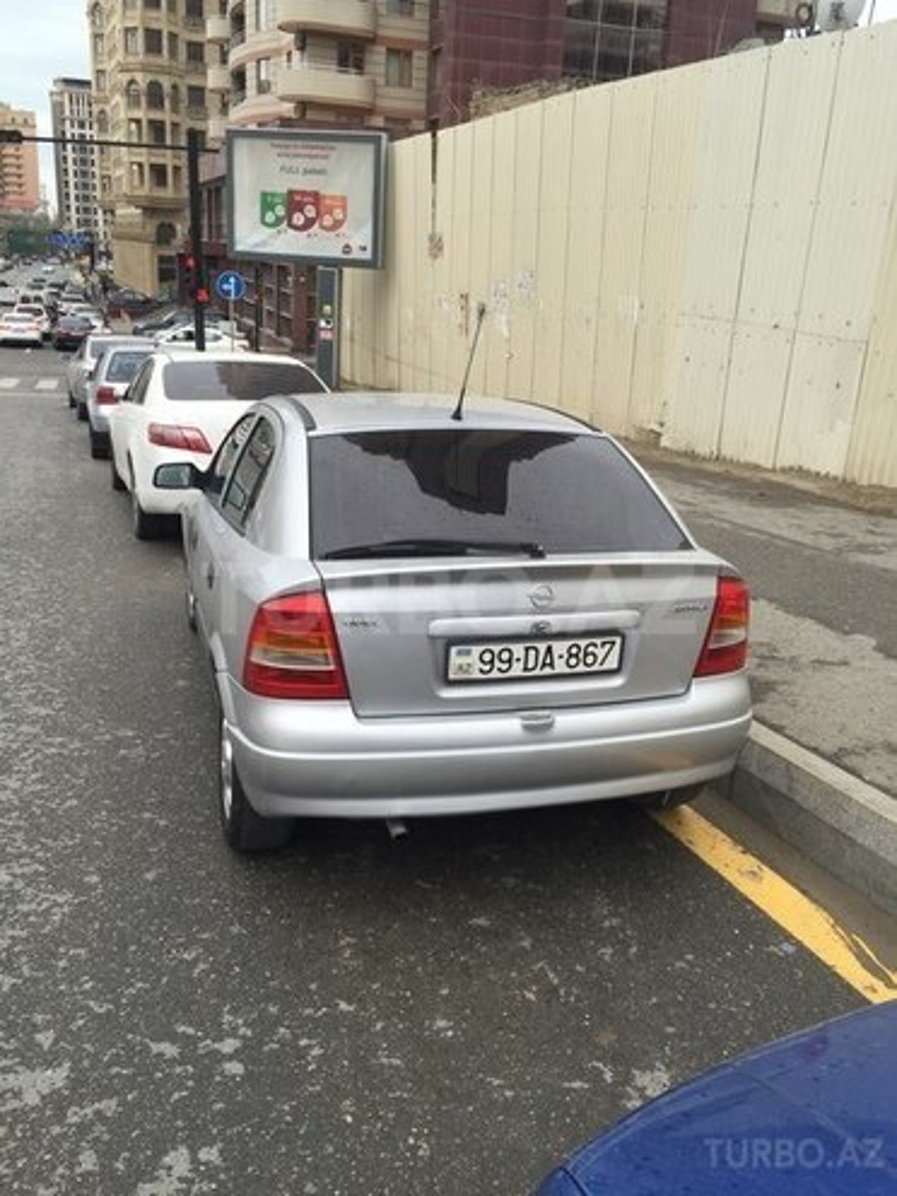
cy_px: 598
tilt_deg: -17.6
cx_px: 448
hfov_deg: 48.2
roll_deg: -3.9
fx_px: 1002
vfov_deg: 61.7
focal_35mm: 29
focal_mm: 4.15
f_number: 2.2
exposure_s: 1/341
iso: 32
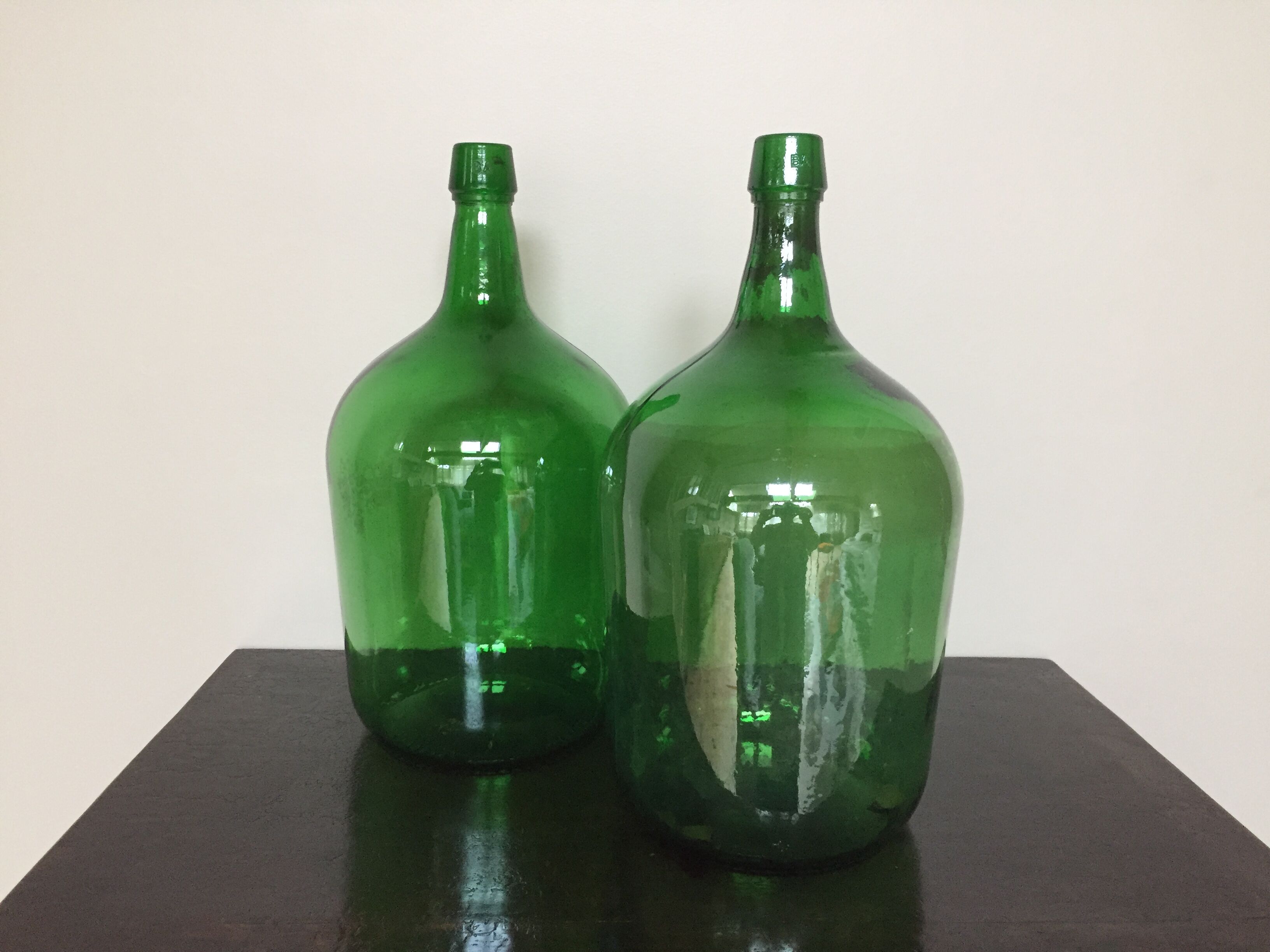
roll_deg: -0.6
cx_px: 635
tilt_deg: -12.7
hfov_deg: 61.7
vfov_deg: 48.2
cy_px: 476
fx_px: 1064
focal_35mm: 29
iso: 250
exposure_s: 1/33
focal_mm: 4.15
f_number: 2.2
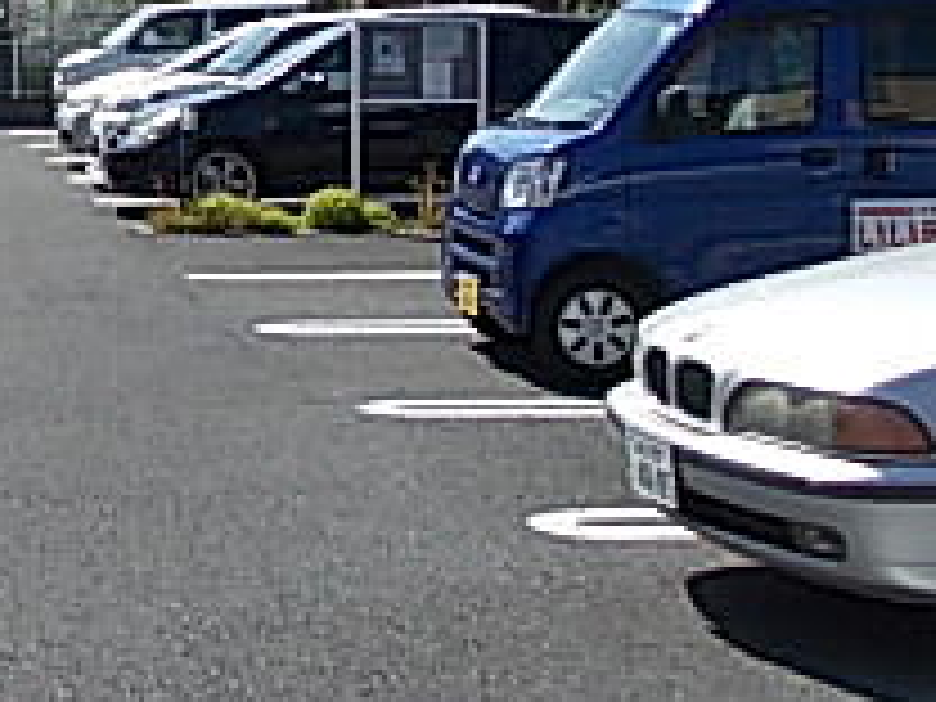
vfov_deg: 16.9
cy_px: 63
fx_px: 2325
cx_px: -171
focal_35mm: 86
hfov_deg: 21.3
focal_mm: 4
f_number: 5.4
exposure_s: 1/400
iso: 80
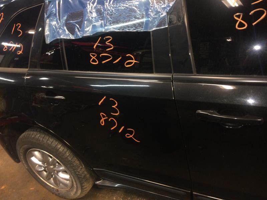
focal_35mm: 29
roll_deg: +14.2
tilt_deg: -26.9
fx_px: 224
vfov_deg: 48.2
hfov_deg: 61.7
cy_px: 100
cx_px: 134
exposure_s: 1/20
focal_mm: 4.15
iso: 125
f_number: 2.2
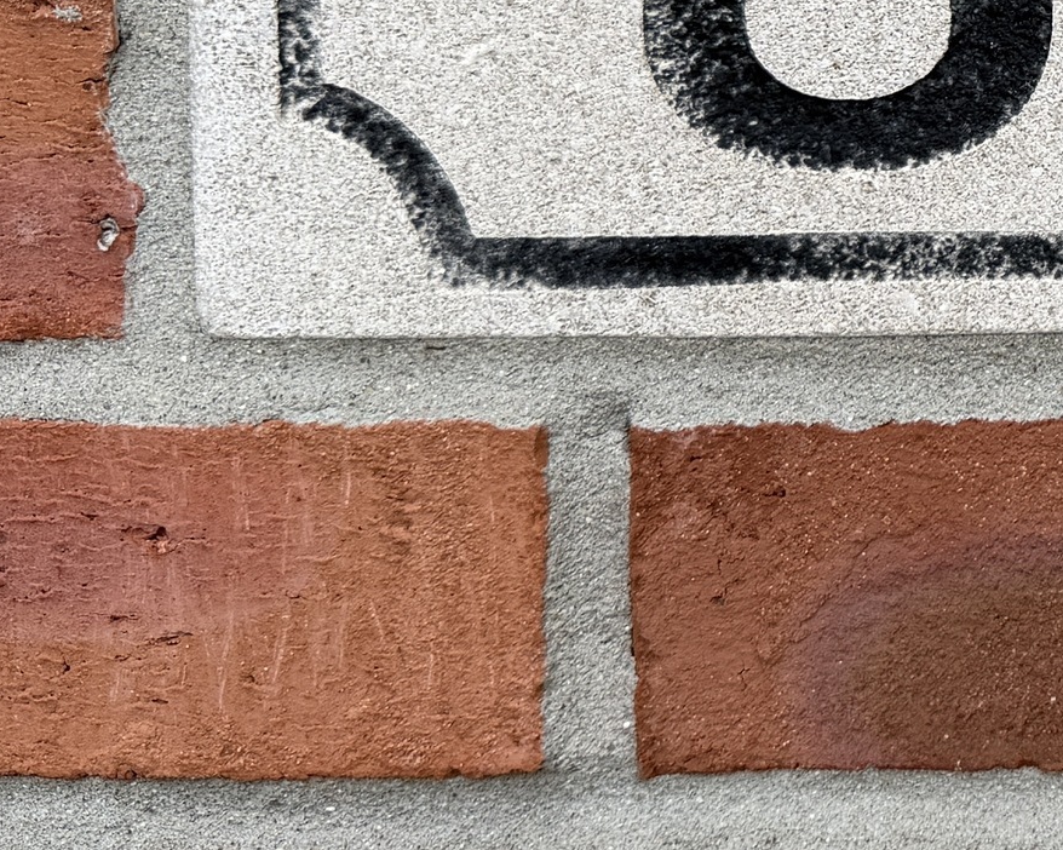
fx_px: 2579
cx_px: 1593
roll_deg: +0.4
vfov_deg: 18.0
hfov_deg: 20.1
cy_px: -99
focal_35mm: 82
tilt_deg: -1.2
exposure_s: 1/1901
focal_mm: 6.76
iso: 80
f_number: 1.78
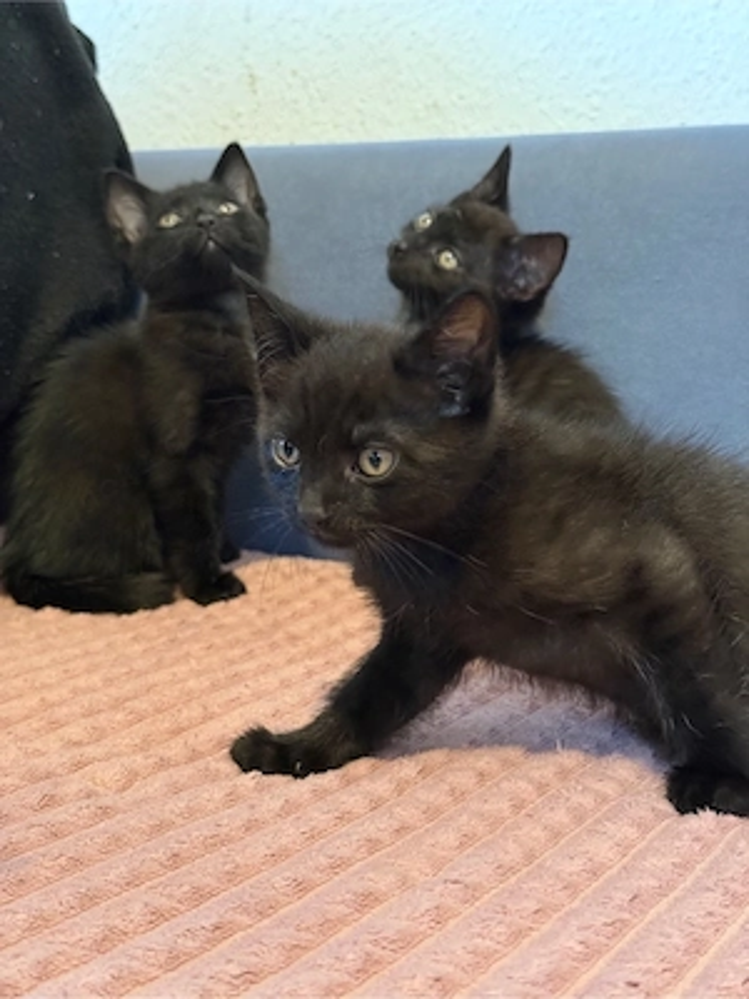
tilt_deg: -6.9
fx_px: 1385
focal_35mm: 48
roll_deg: -2.7
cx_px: 374
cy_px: 500
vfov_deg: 39.7
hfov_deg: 30.3
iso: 640
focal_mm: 6.76
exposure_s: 1/25
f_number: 1.78
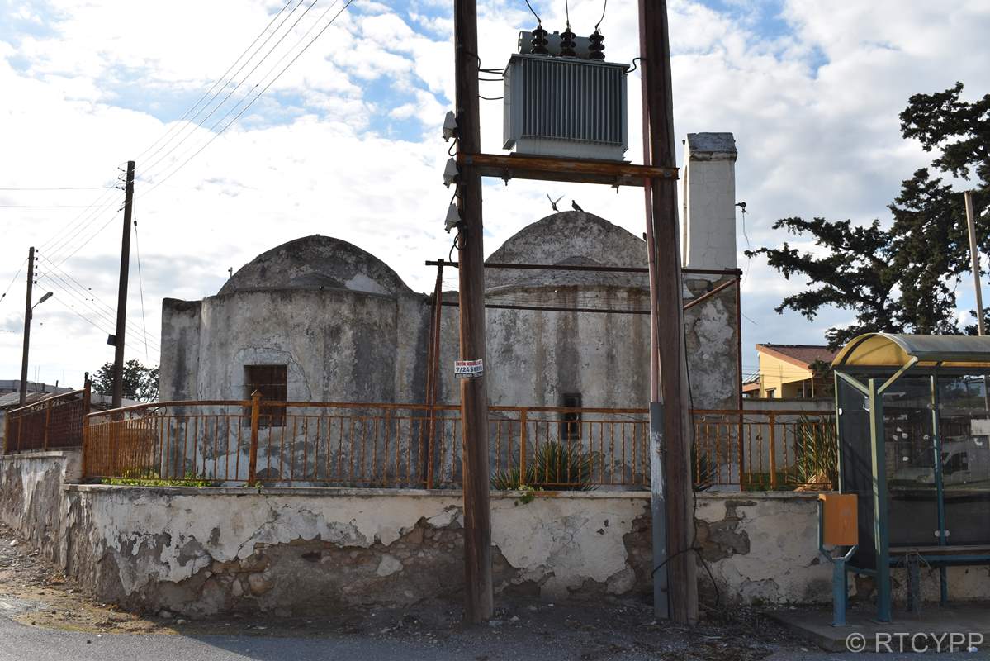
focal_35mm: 34
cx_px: 495
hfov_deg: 55.1
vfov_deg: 38.4
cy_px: 330
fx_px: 949
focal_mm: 23
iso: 100
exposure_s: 1/200
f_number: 11
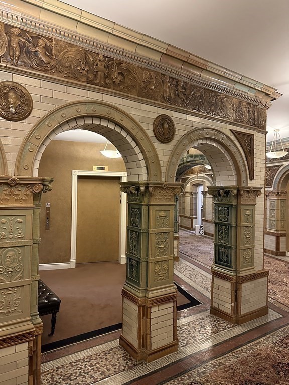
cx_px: 144
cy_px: 192
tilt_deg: +0.5
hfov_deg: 56.8
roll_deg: -1.0
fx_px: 267
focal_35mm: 24
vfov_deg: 71.6
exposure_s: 1/40
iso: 800
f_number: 1.78
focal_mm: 6.86
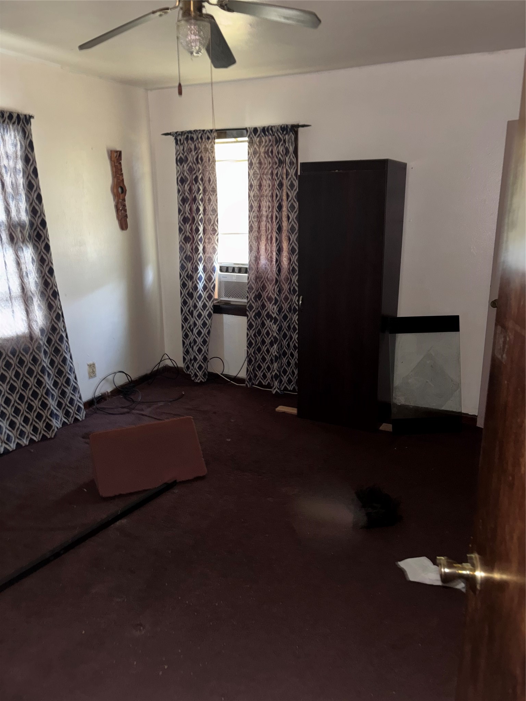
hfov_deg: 53.1
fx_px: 527
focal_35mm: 26
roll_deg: +0.3
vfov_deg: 67.3
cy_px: 350
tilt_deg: -15.1
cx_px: 263
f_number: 1.6
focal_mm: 5.96
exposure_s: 1/4
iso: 200
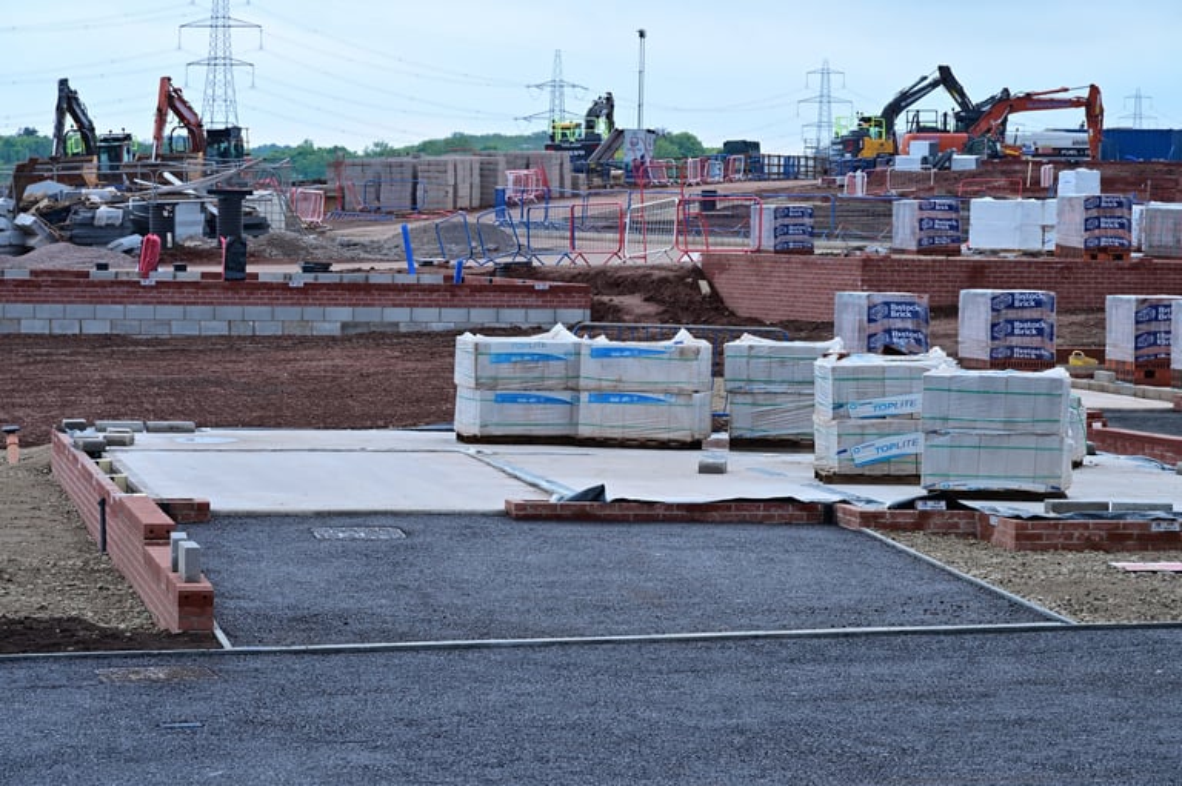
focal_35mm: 120
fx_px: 3937
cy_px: 393
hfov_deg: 17.1
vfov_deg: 11.4
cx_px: 591
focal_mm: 120
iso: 100
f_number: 13
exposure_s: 1/4
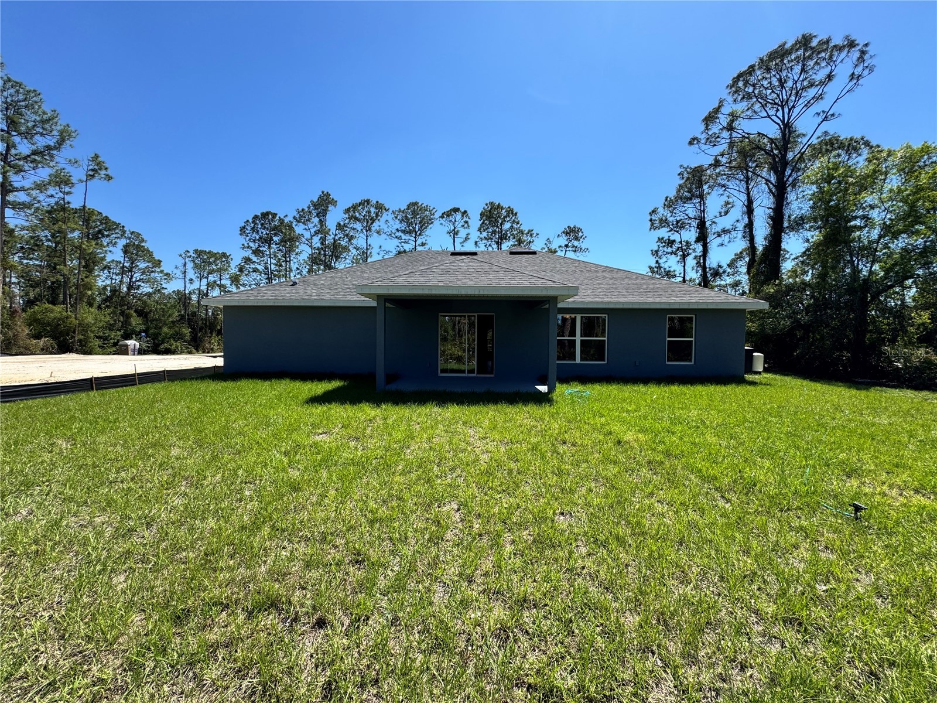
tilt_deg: -0.7
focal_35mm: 14
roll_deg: -0.5
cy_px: 352
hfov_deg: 102.1
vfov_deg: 85.7
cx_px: 468
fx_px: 379
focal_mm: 2.22
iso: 50
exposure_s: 1/1217
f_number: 2.2
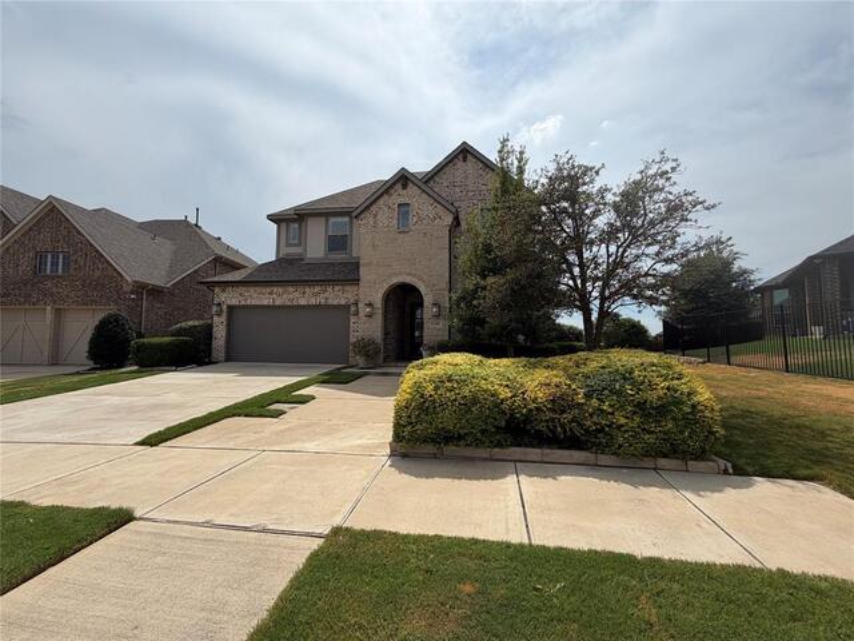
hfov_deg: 102.1
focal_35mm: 14
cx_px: 427
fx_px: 345
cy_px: 320
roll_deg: +0.3
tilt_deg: +3.7
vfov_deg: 85.7
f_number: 2.2
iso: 20
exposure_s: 1/2165
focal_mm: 2.22
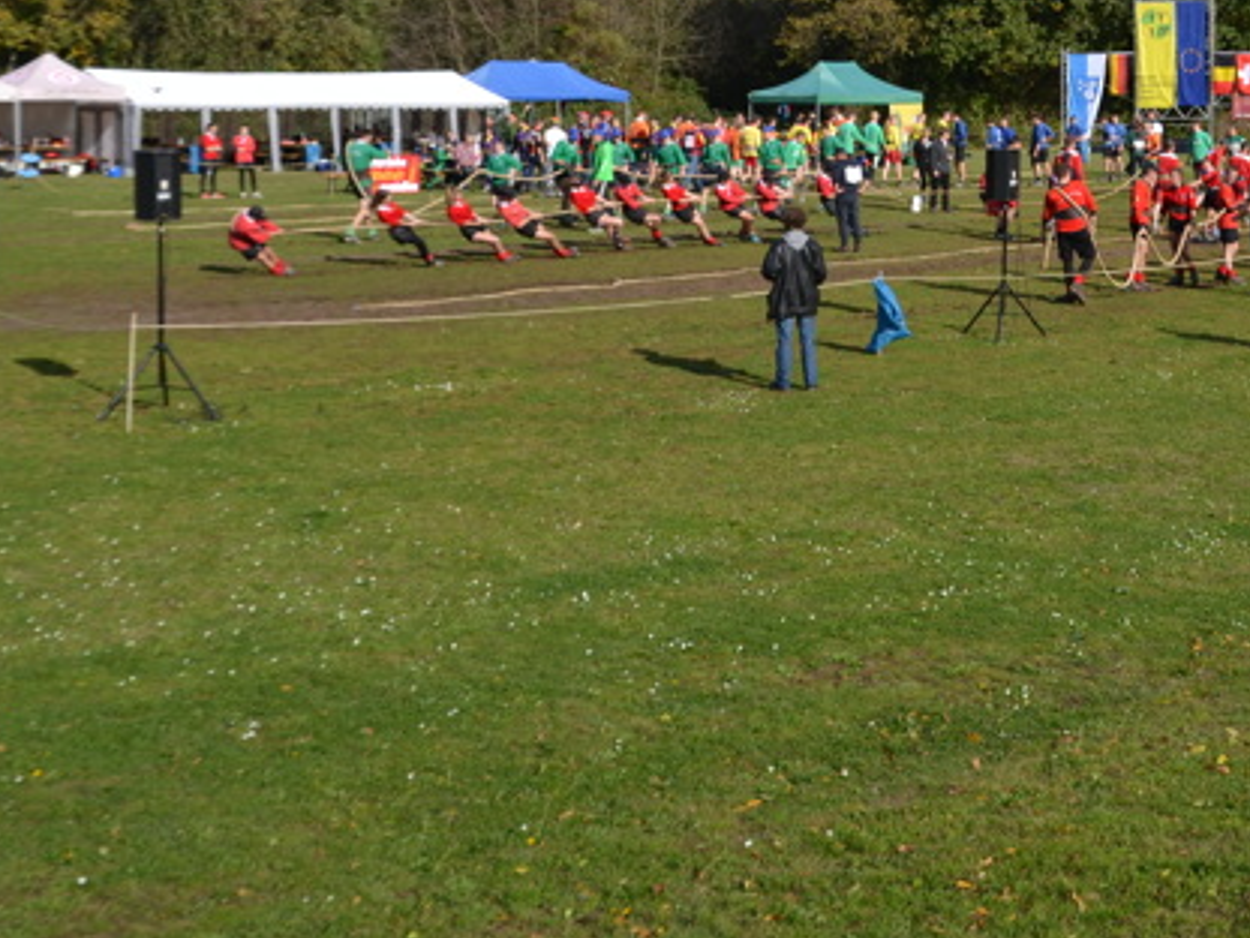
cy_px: 158
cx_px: 889
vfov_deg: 23.6
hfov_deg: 31.3
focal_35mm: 61
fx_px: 2203
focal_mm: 22
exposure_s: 1/250
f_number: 8
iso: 100
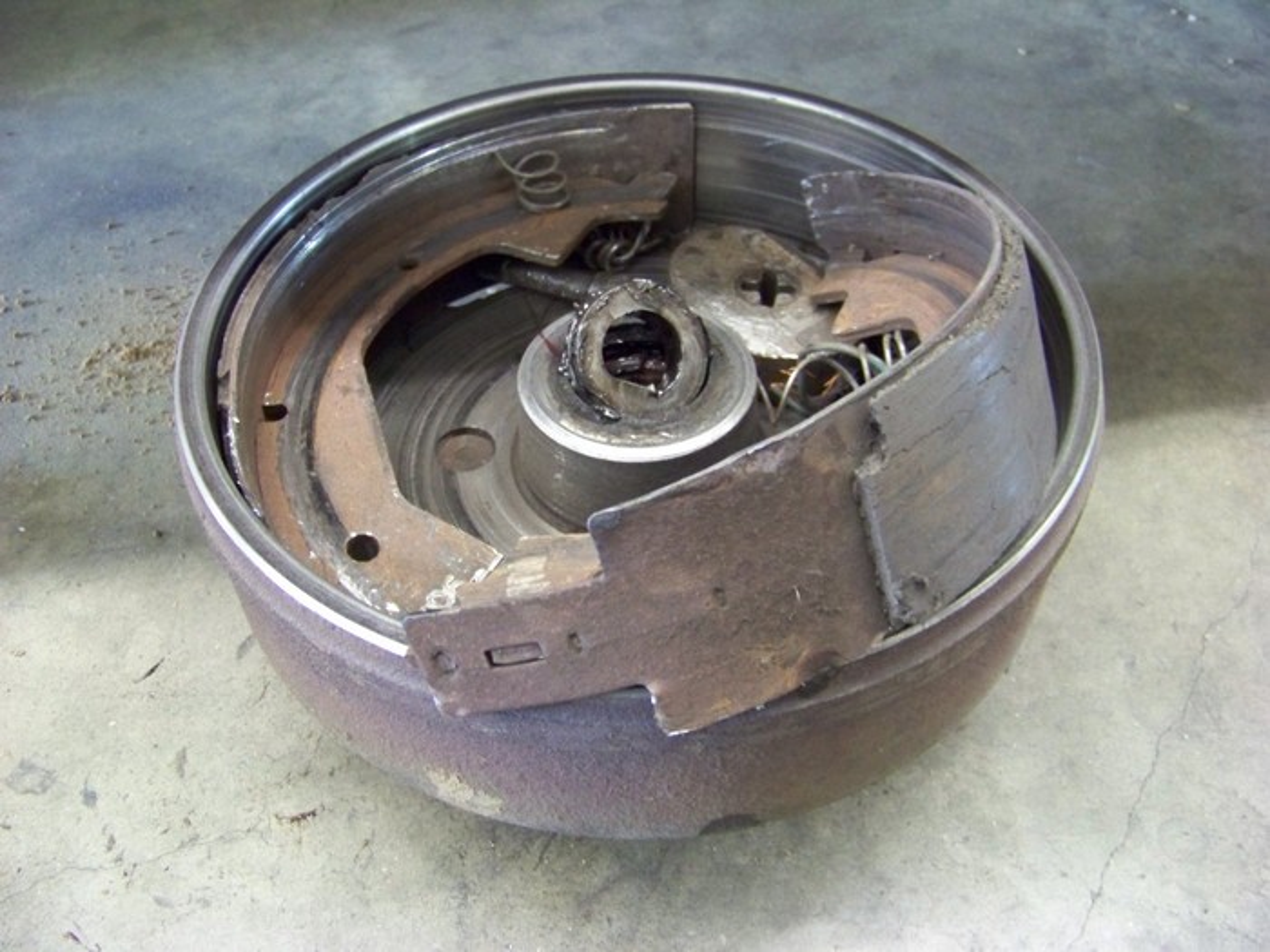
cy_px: 476
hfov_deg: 51.4
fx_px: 1321
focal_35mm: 36
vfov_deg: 39.7
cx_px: 635
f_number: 2.8
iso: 400
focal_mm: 5.85
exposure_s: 1/5
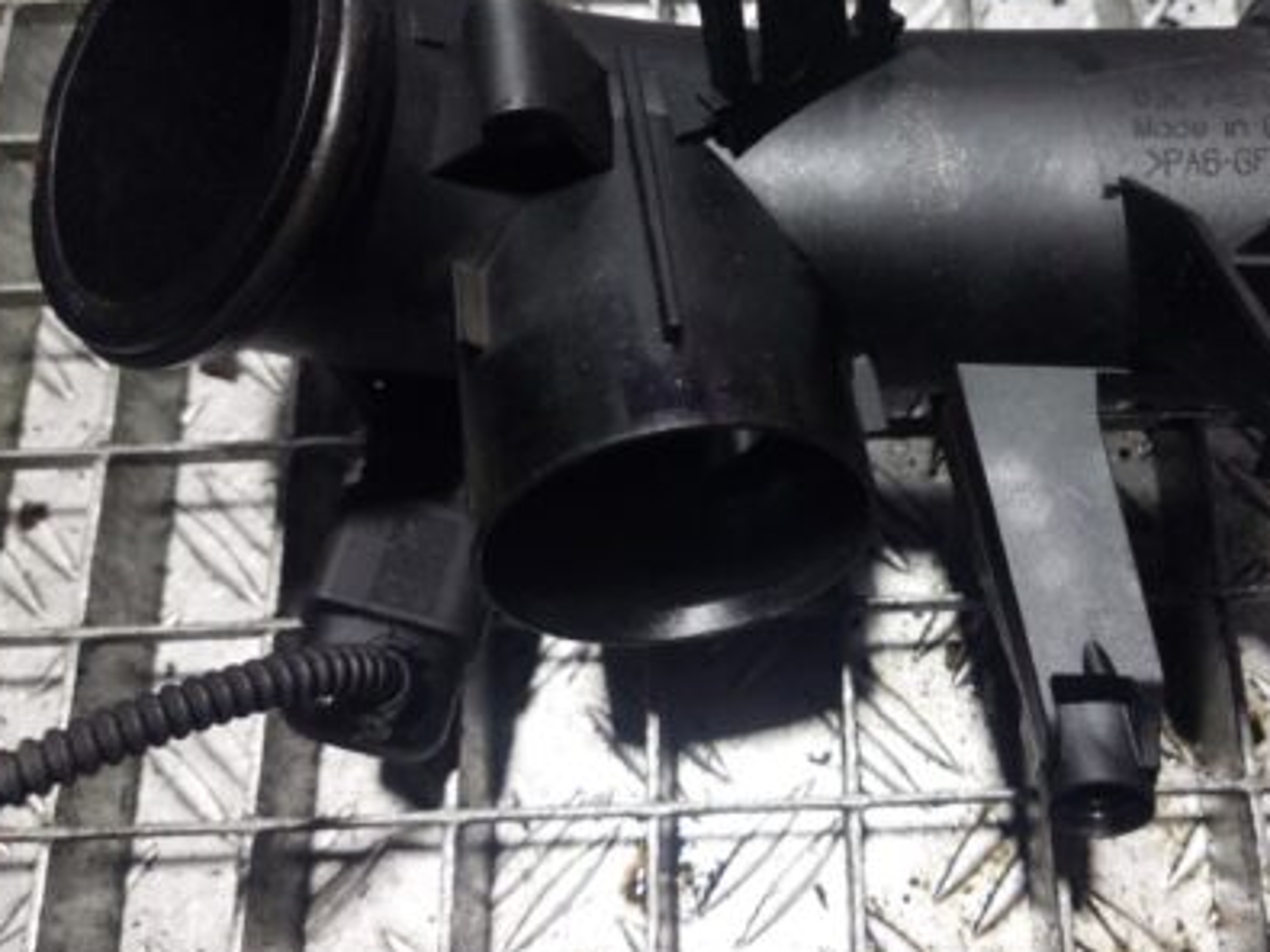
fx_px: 1394
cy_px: 383
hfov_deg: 48.4
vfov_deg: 37.6
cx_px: 817
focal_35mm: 38
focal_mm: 5.23
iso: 250
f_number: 1.8
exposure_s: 1/50
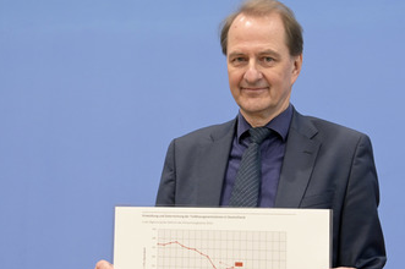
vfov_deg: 22.5
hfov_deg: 33.3
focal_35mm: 60
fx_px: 674
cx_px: 250
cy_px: 174
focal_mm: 44
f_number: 5
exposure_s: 1/400
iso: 4000
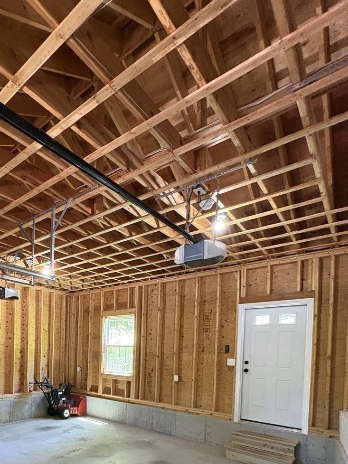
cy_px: 355
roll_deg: -1.4
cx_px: 75
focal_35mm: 22
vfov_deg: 70.6
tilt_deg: +0.1
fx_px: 295
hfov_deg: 57.1
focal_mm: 2.22
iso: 500
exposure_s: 1/60
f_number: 2.2
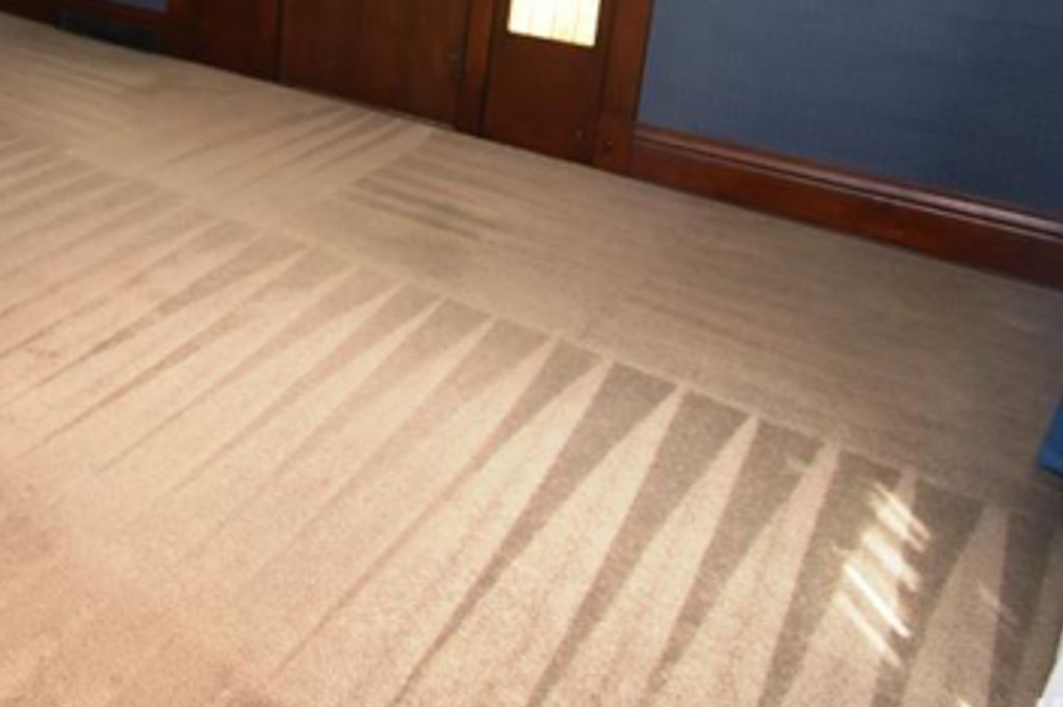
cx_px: 72
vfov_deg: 37.0
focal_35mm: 32
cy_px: 9
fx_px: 944
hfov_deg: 50.8
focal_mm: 10
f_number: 4.5
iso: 1000
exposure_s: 1/60
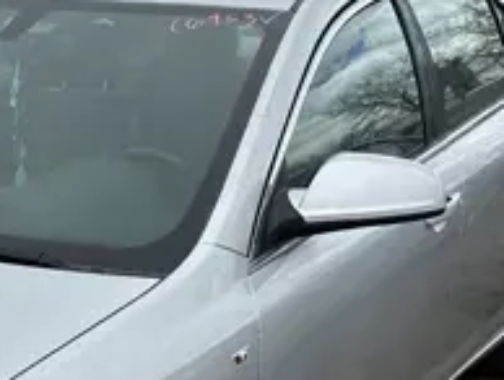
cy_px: 424
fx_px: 1152
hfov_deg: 21.7
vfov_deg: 18.0
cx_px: -190
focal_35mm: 79
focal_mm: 6.86
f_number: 1.78
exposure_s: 1/4016
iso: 80
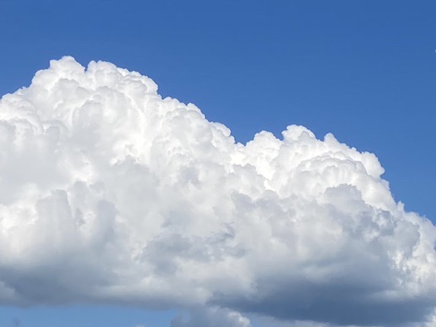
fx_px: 1448
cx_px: 307
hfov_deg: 17.1
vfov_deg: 12.9
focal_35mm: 115
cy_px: 132
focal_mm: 3.99
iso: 20
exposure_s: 1/3472
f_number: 1.8
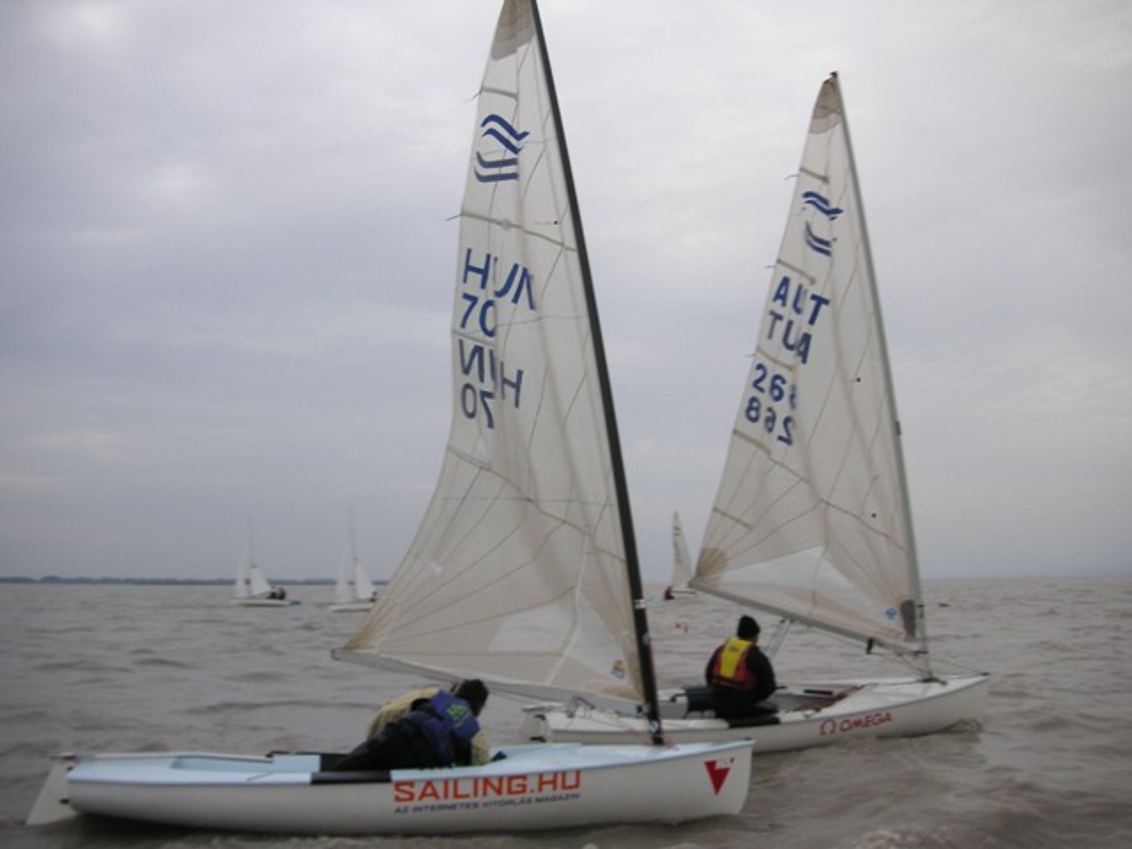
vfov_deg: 38.7
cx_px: 566
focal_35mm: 37
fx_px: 1210
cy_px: 424
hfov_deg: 50.1
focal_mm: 6.1
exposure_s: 1/180
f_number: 6.7
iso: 50
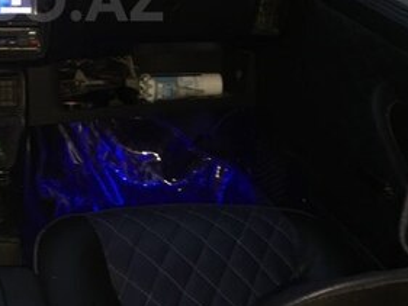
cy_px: -1
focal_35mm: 68
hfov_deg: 27.2
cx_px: 15
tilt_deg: -15.4
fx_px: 802
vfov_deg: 20.9
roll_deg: -5.0
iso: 100
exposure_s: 1/17
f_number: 2.2
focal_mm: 4.15
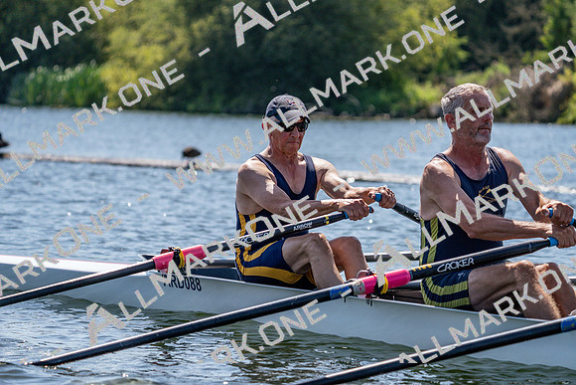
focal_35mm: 200
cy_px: 192
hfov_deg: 10.3
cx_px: 288
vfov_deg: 6.9
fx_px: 3201
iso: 250
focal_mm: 200
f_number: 5.6
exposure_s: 1/2000
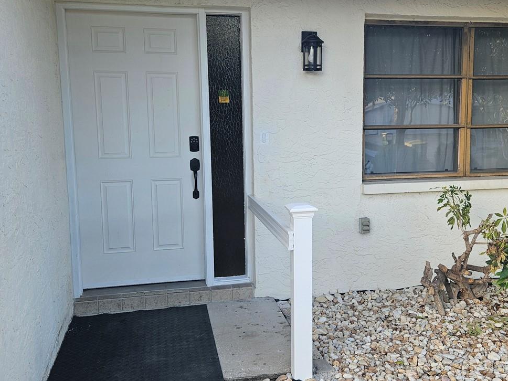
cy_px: 193
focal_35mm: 38
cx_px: 302
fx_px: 558
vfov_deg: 37.7
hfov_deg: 48.7
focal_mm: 5.4
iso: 50
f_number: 1.8
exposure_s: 1/207
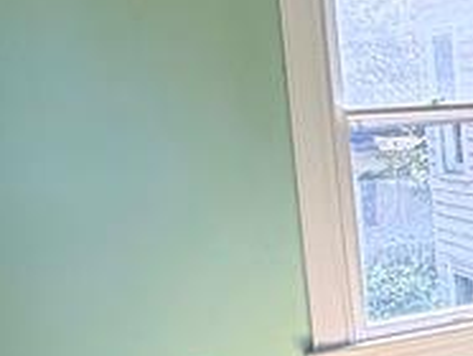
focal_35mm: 77
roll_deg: +1.7
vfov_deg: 19.2
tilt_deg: -5.9
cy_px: 183
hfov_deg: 17.5
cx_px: 961
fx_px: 1054
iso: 200
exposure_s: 1/121
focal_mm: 2.22
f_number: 2.2
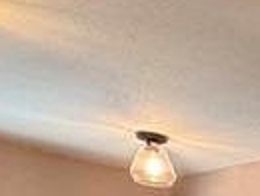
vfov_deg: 11.7
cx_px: 778
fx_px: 828
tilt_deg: -1.9
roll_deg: -0.5
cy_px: 422
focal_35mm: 110
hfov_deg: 11.2
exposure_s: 1/120
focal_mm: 2.22
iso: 200
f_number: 2.2
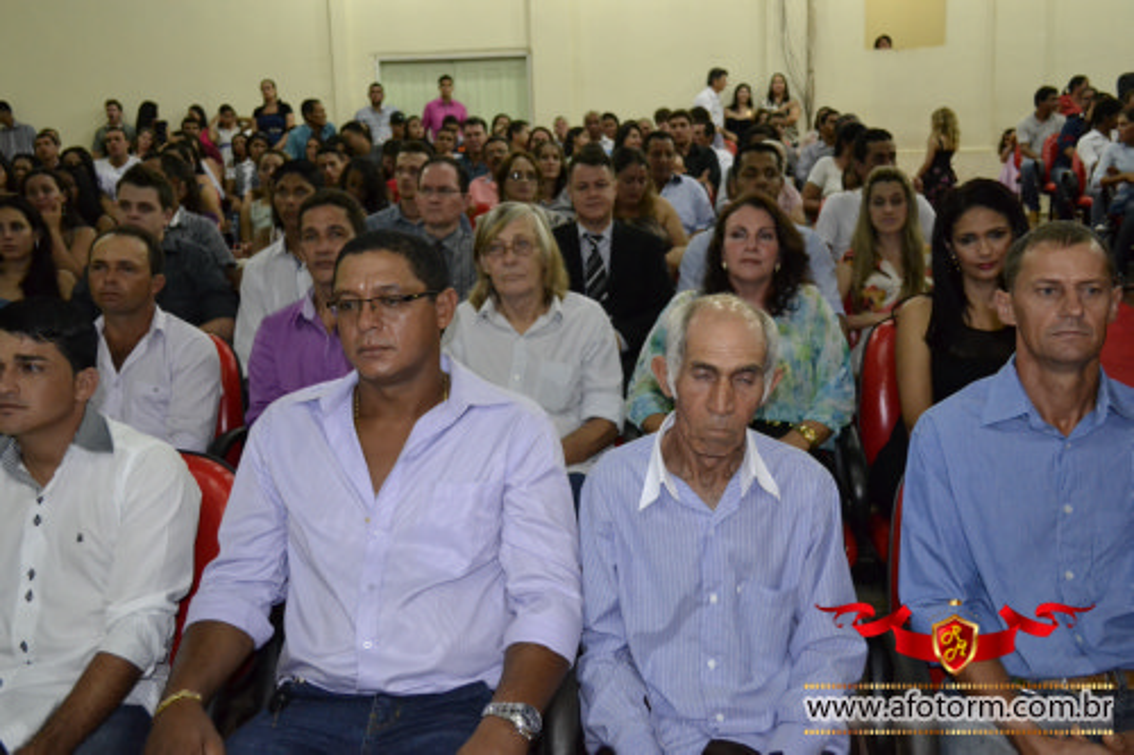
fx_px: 1039
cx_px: 567
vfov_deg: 39.9
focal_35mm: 33
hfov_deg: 57.2
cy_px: 378
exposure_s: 1/60
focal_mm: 22
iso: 3200
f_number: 3.8
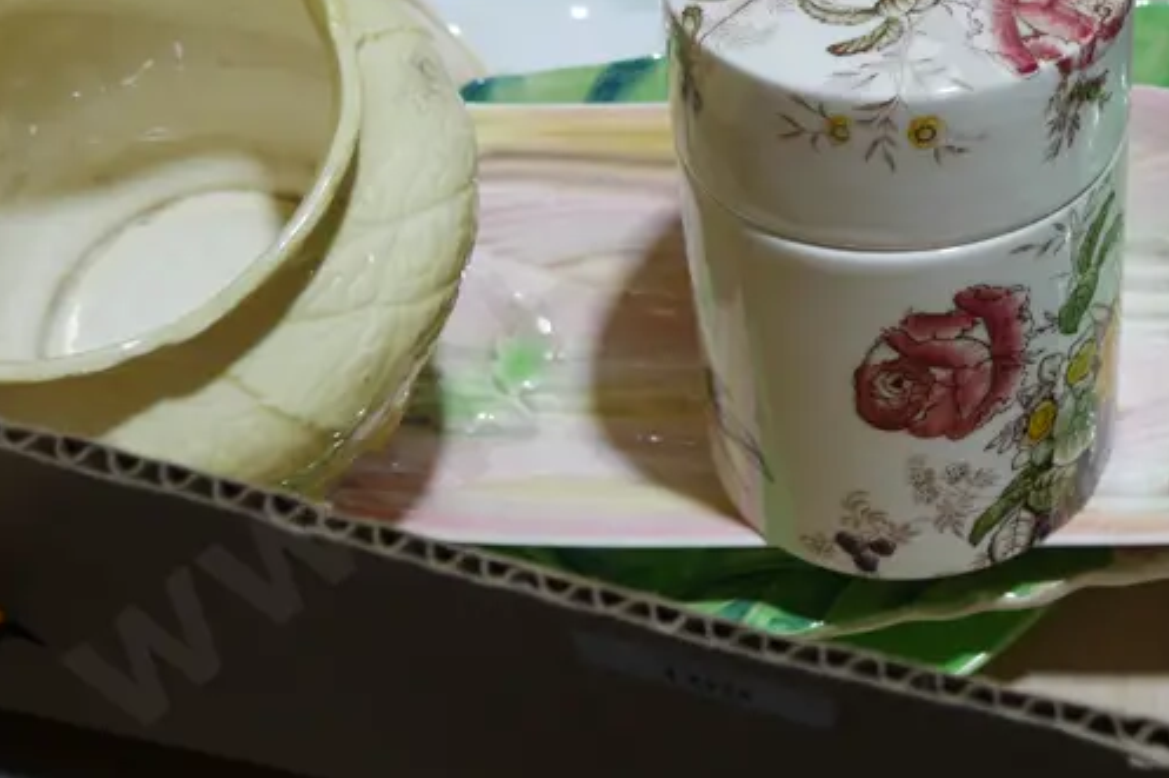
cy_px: -20
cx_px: 1049
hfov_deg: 31.8
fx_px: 1948
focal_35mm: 60
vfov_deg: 21.7
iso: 200
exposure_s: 1/125
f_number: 3.5
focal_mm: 14
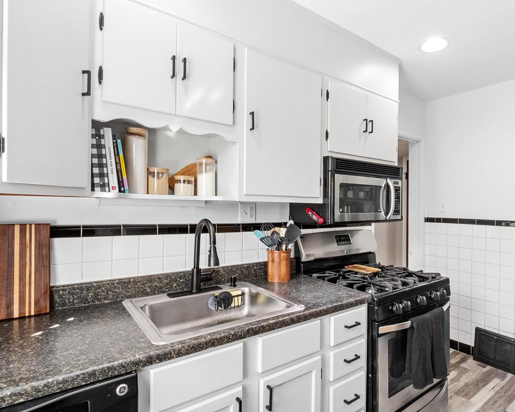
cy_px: 204
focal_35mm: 19
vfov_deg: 70.8
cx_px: 295
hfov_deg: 82.8
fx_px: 290
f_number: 8
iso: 400
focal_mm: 8
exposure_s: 1/20
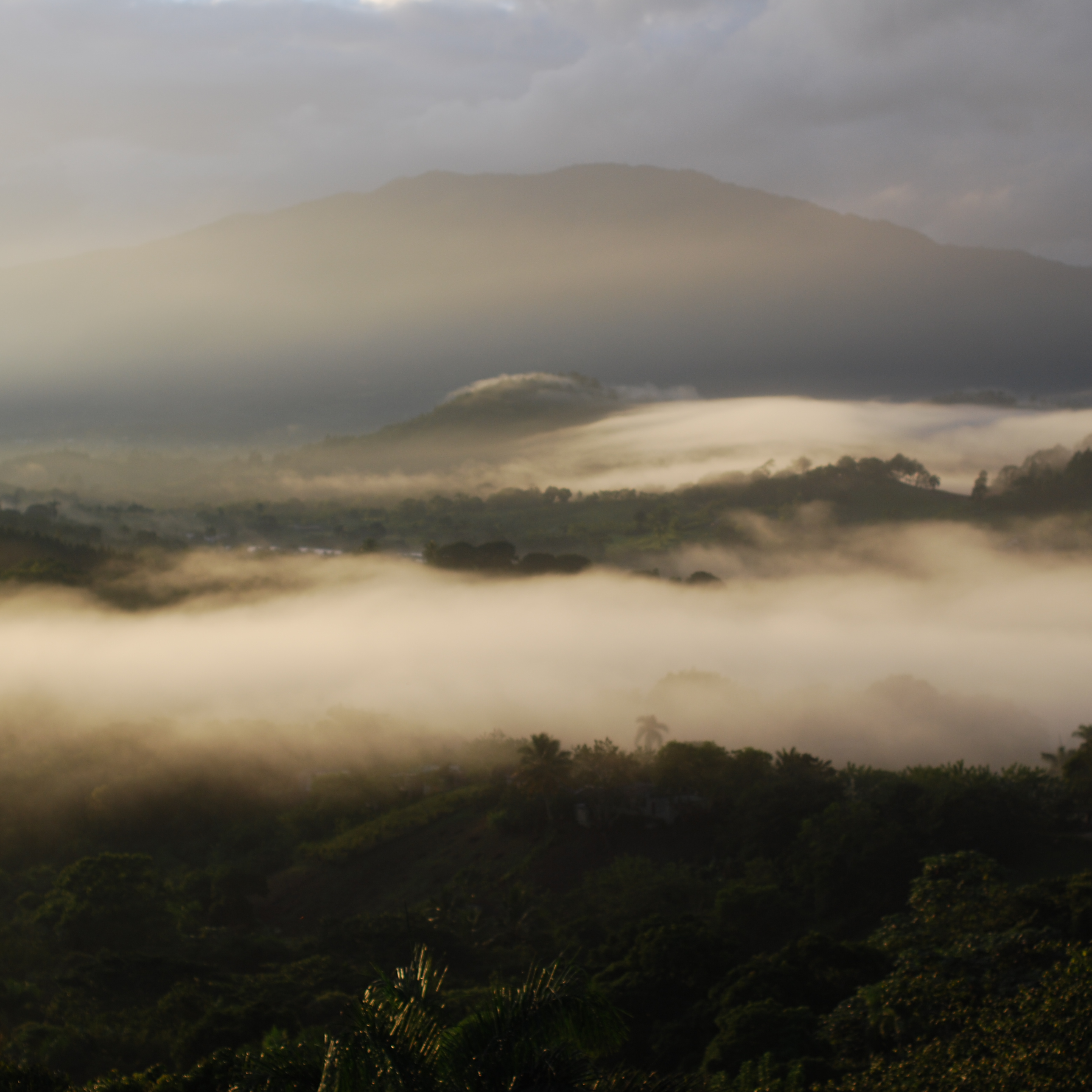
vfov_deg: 18.1
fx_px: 3426
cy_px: 544
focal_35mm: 96
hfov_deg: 18.1
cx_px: 554
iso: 100
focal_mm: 50
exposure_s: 1/1250
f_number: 2.8
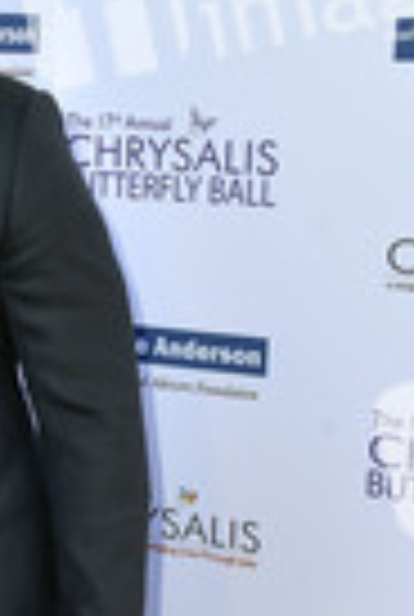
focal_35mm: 105
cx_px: -160
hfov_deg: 12.6
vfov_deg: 18.7
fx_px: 1802
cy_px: 656
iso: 200
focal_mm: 36
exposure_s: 1/250
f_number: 6.3
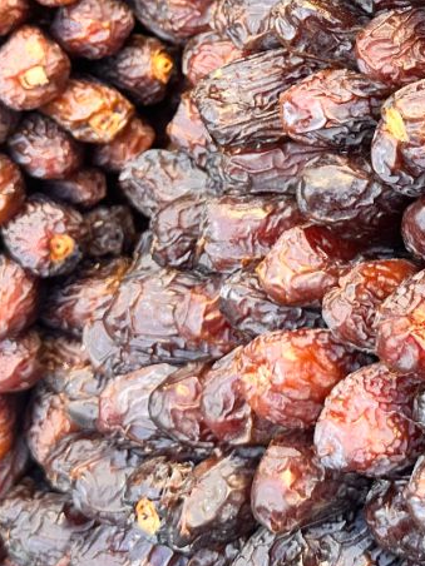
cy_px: -31
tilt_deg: -30.3
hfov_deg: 16.9
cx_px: 451
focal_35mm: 85
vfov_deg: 22.0
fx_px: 1391
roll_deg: +3.6
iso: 64
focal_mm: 6.86
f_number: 1.78
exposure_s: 1/171
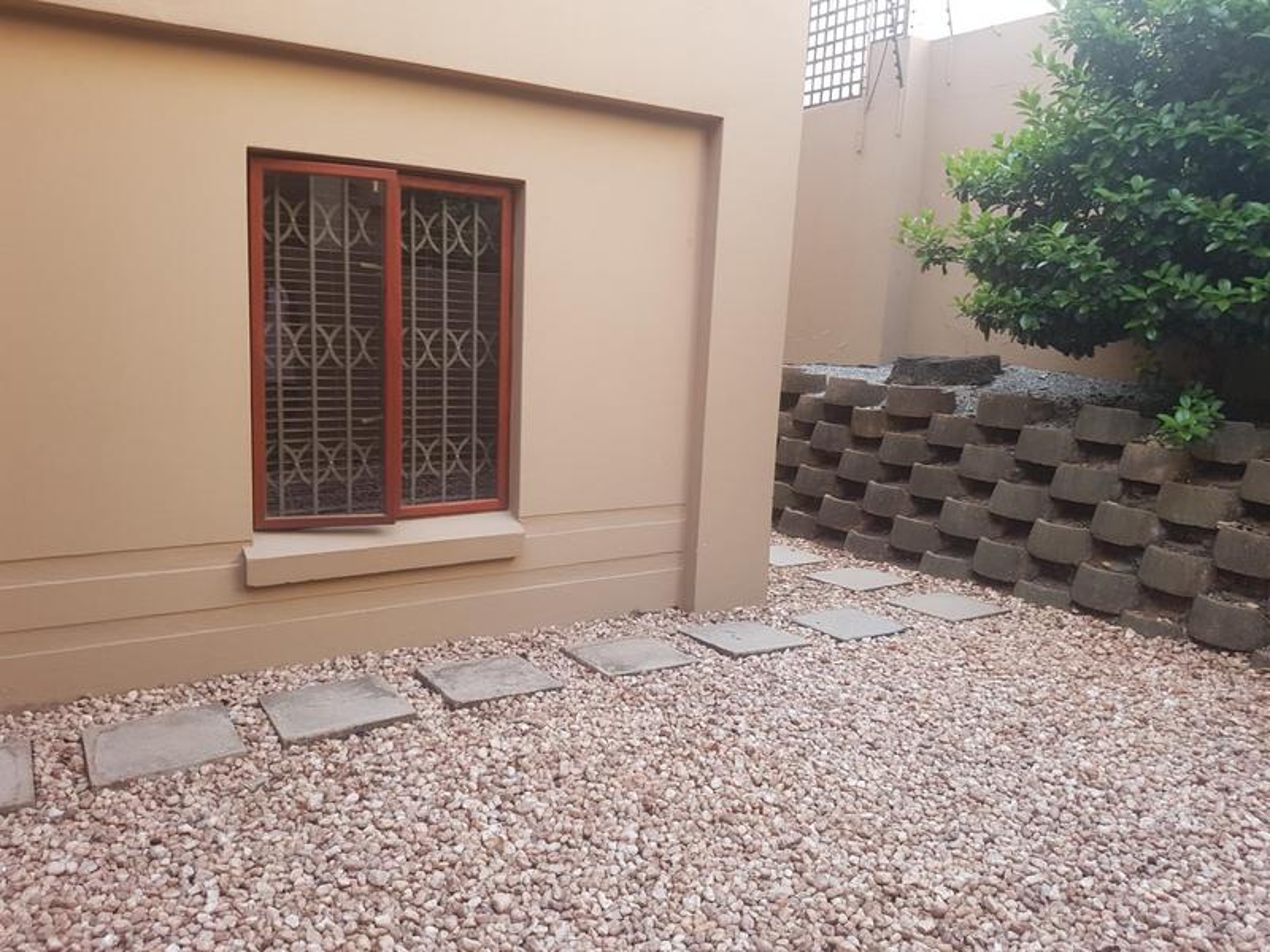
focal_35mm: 26
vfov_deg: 53.1
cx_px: 635
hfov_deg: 67.3
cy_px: 476
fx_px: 954
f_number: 1.7
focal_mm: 4.2
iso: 64
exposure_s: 1/100
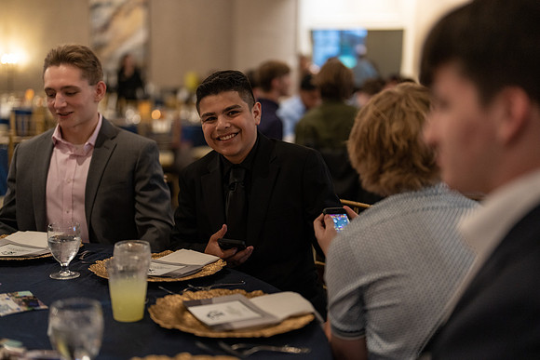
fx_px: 750
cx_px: 270
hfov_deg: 39.6
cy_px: 180
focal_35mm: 50
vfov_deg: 27.0
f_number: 1.2
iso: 1250
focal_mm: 50
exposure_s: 1/320
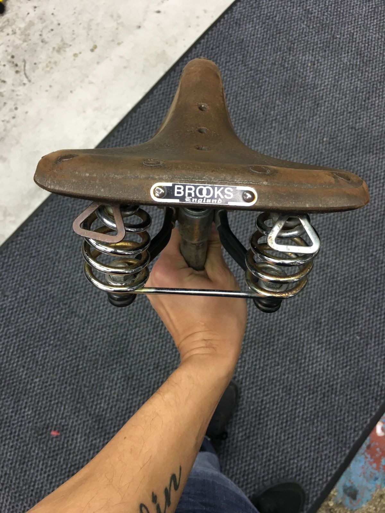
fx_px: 430
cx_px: 192
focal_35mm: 29
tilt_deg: -77.8
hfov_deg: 48.2
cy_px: 256
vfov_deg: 61.7
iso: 40
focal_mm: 4.15
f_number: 2.2
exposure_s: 1/33
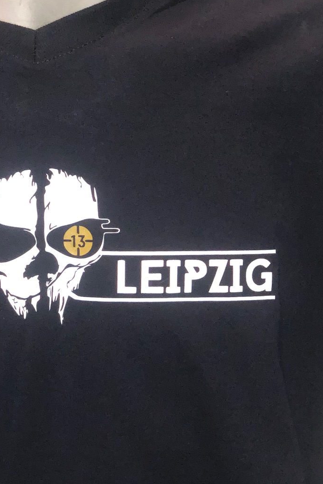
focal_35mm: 106
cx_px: 26
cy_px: 168
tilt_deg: -12.2
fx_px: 1426
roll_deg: +0.6
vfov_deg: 19.2
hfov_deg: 12.8
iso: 250
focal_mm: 6
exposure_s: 1/33
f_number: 2.4
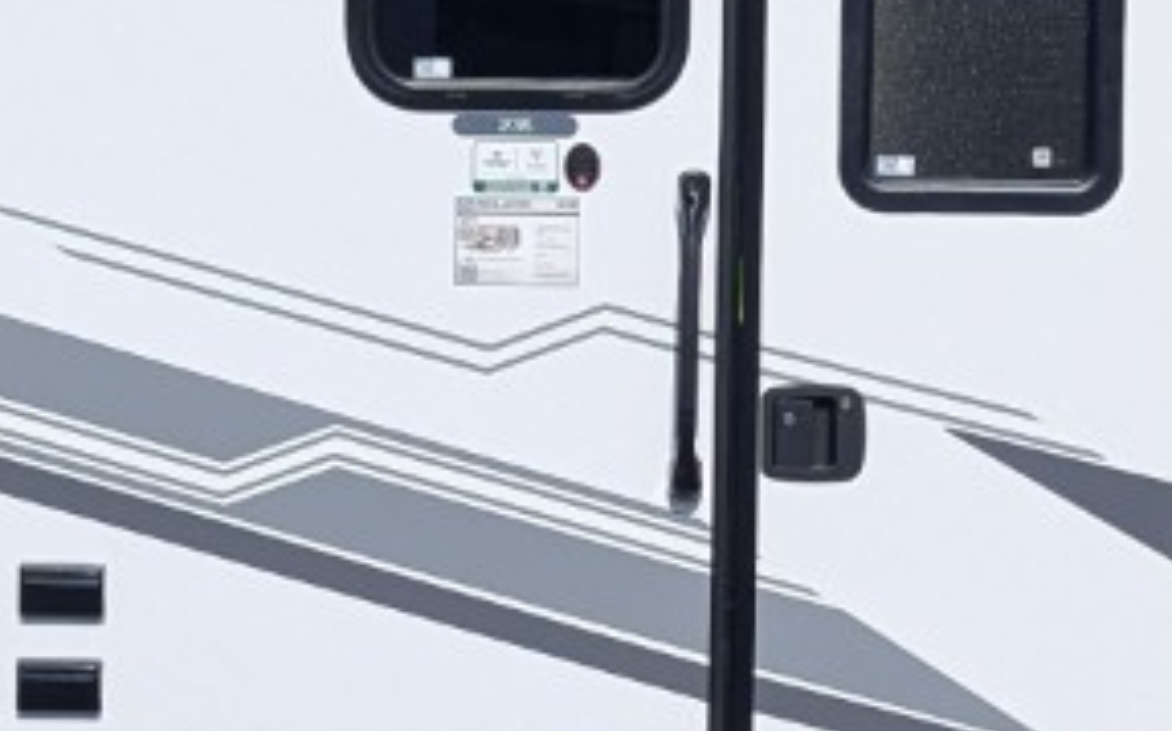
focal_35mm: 124
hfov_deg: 16.8
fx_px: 3958
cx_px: 390
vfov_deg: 10.5
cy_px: 515
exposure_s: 1/4348
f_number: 1.85
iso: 63
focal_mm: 6.81
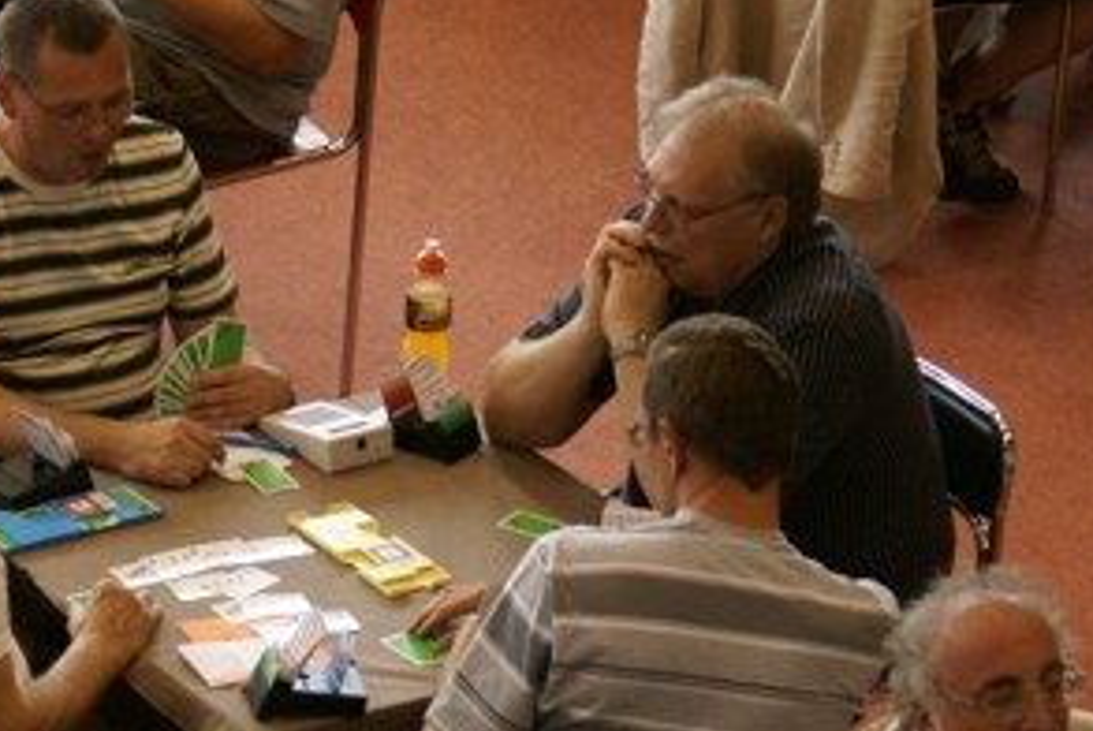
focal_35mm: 251
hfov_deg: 8.2
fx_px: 7628
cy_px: 351
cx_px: 298
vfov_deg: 5.5
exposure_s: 1/60
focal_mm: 70
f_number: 5.6
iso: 400
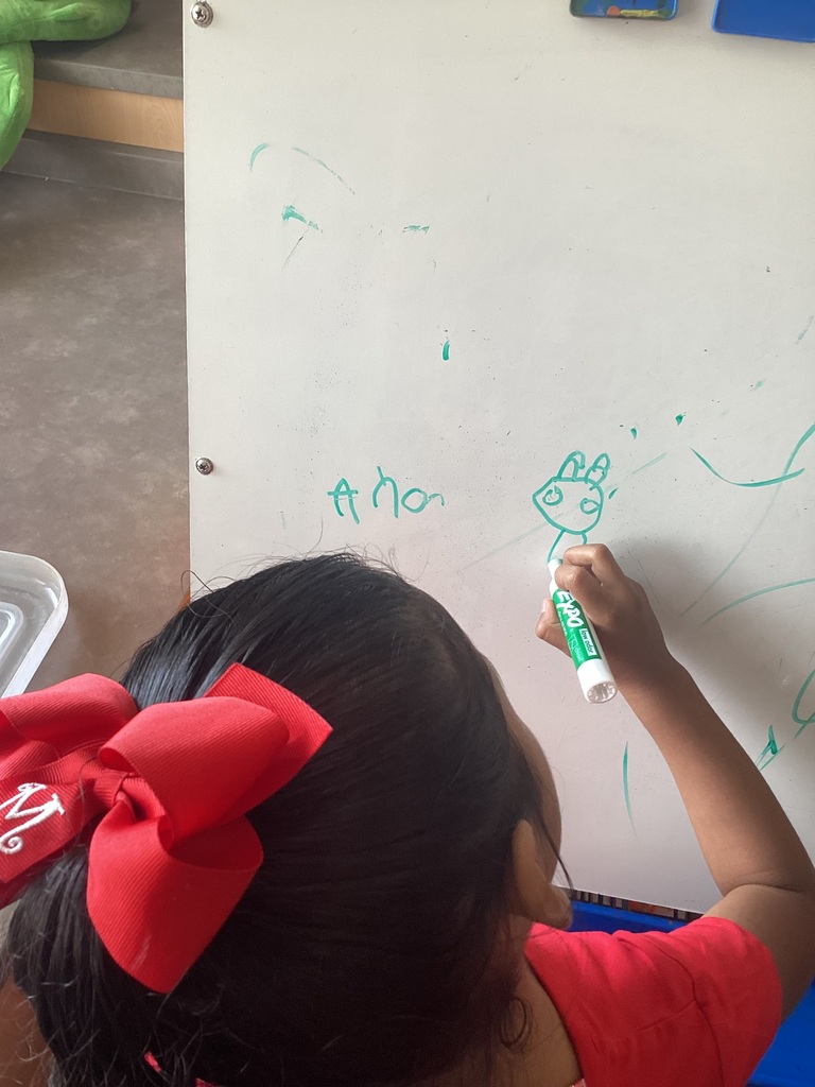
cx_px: 408
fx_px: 973
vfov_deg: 58.4
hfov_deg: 45.4
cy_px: 544
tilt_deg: -46.8
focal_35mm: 31
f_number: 2.4
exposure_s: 1/120
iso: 80
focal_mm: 3.3
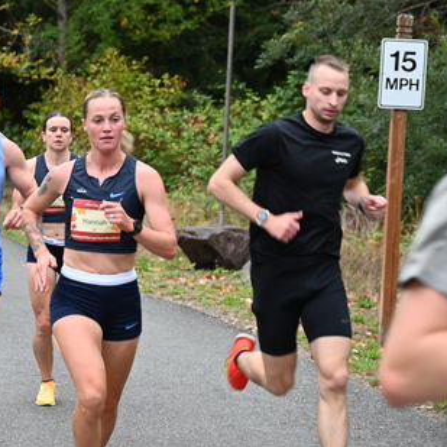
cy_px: 184
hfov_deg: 12.5
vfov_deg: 12.6
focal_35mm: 139
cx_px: 116
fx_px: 2031
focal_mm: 92
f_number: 6.3
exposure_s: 1/125
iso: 560
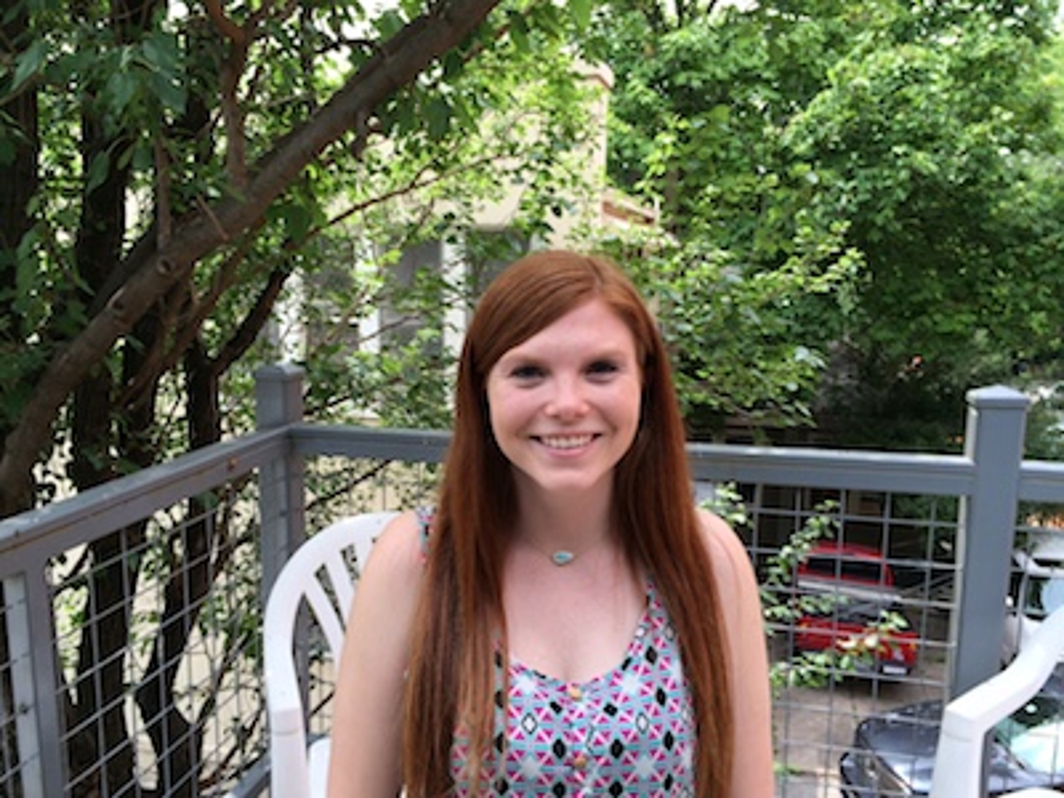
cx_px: 532
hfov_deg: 61.7
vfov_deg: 48.2
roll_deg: -0.8
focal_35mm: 29
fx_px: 891
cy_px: 399
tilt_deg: -10.0
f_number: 2.2
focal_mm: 4.15
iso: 32
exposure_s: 1/488
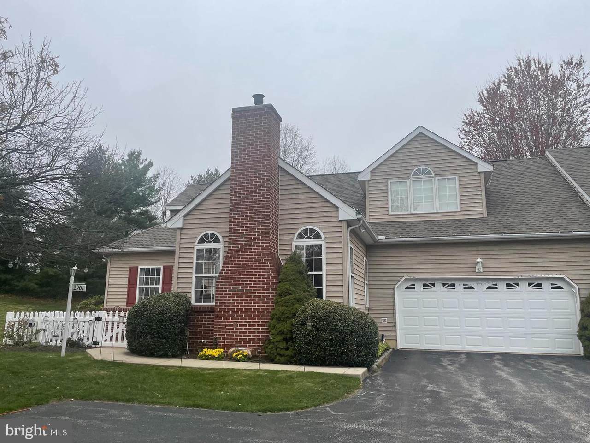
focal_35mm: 26
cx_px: 295
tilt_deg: +11.1
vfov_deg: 53.1
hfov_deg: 67.3
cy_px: 222
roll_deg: -0.7
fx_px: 443
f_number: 1.6
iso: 32
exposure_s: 1/463
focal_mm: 4.2
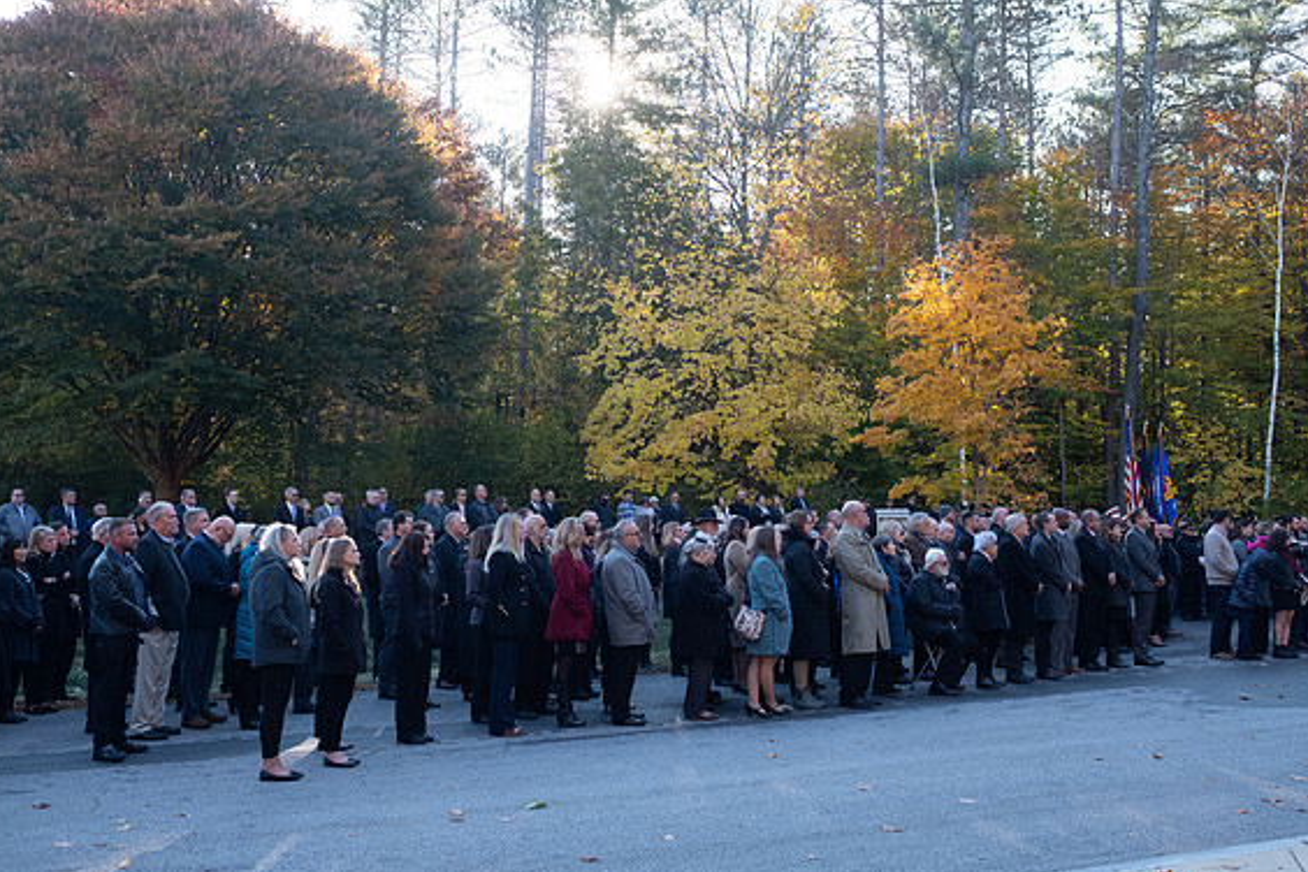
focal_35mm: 36
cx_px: 649
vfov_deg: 36.9
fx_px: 1308
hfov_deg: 53.1
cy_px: 428
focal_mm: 23
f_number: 3.6
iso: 800
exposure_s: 1/640
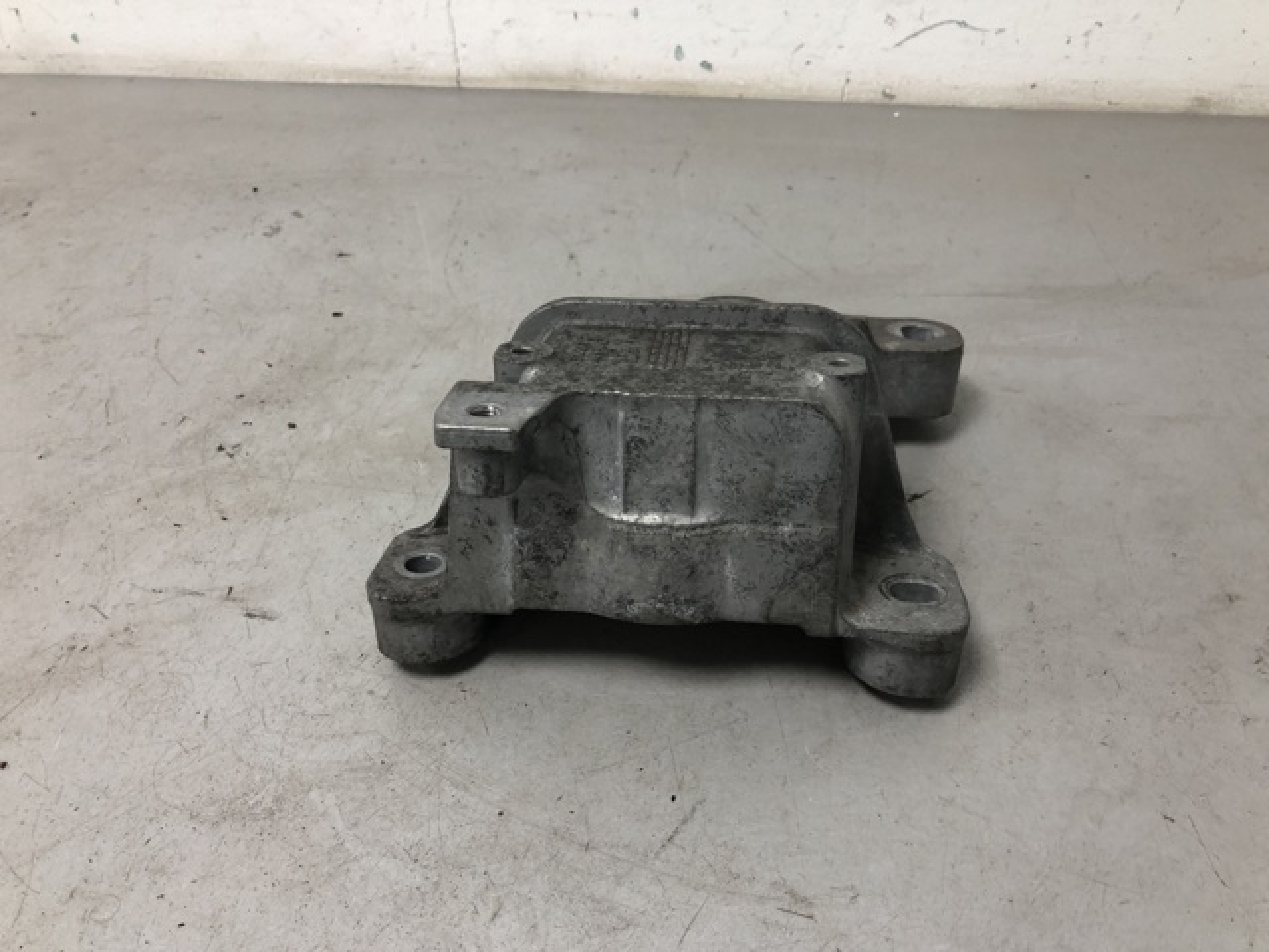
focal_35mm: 28
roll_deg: -2.0
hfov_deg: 63.4
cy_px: 476
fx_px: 1026
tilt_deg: -39.6
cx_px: 634
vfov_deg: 49.7
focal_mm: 4
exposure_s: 1/33
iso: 40
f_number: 1.8
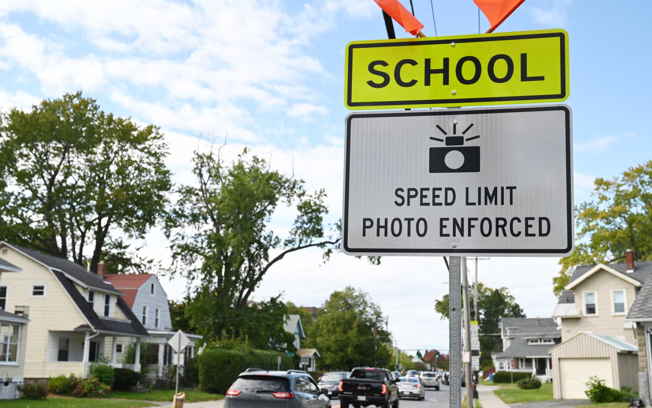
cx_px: 325
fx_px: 746
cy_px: 218
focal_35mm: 42
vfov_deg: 30.5
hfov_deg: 47.2
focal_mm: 41
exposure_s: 1/8000
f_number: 5
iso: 2000
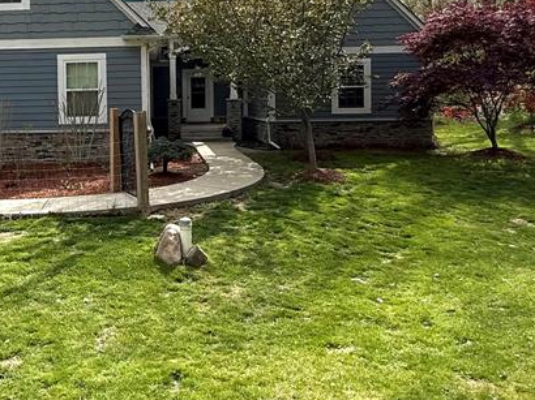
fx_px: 541
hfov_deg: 50.2
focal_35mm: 35
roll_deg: +1.0
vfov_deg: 39.7
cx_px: 127
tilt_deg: -1.5
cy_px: 107
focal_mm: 2.22
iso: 64
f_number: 2.2
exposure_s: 1/1656
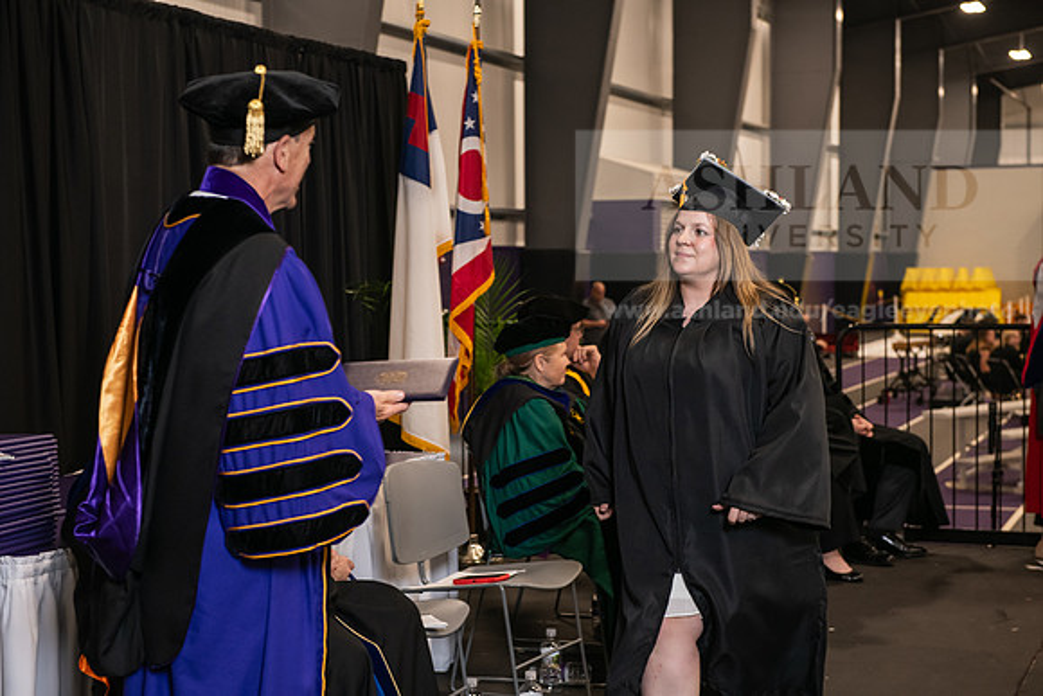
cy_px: 348
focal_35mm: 66
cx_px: 522
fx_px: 1913
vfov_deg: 20.6
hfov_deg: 30.5
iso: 1600
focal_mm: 66
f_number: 5
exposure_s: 1/125
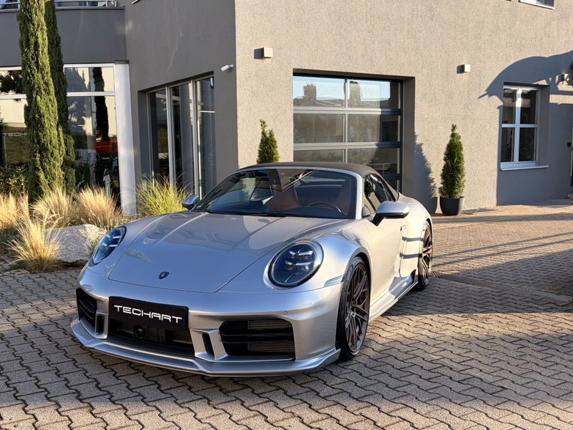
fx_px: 563
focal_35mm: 34
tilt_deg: -4.7
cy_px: 223
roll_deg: +2.5
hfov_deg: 53.4
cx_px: 214
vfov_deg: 41.8
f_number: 1.6
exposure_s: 1/959
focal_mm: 5.96
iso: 50
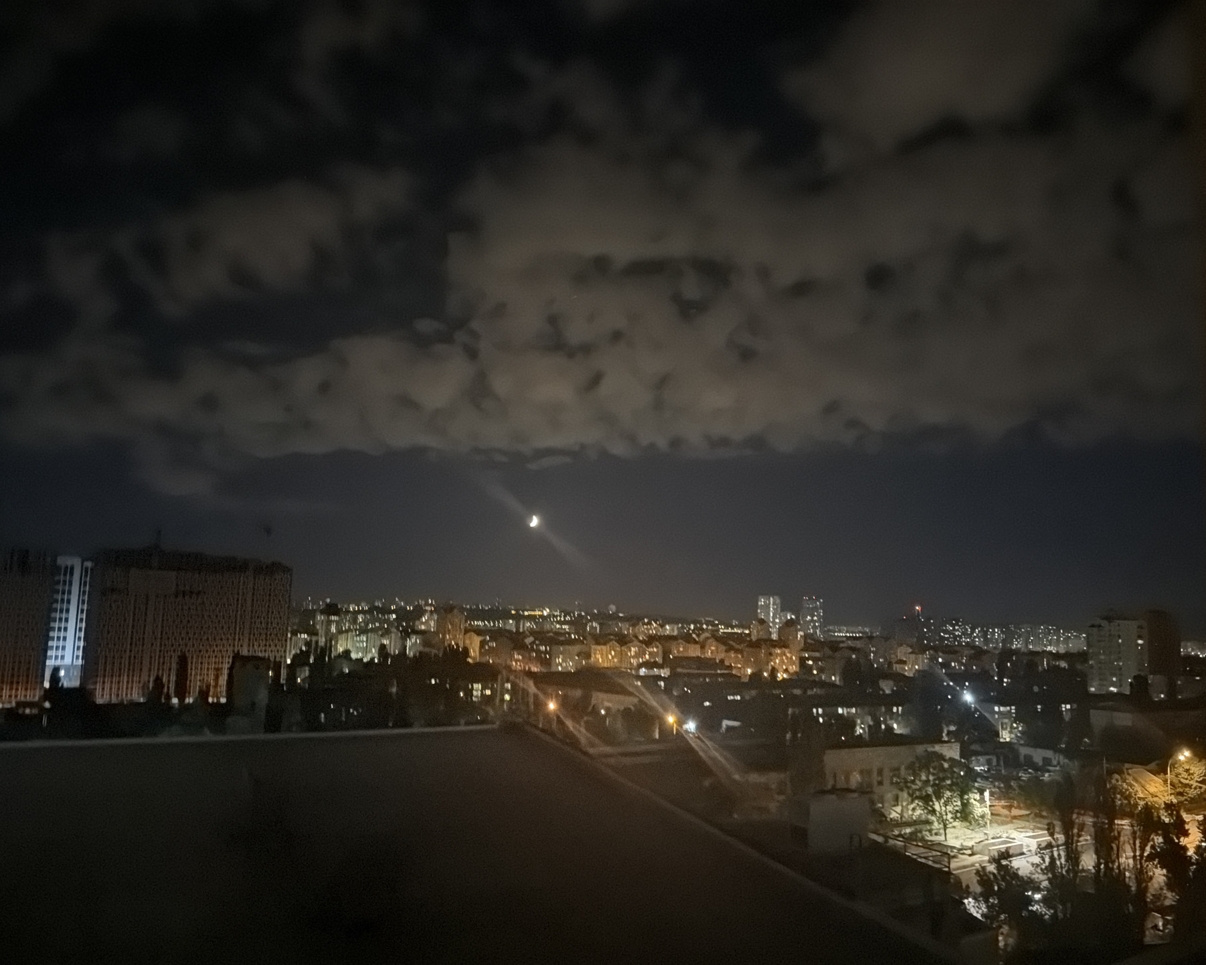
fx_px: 928
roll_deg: -1.4
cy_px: 501
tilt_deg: +6.9
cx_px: 616
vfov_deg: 54.9
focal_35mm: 26
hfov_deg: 66.0
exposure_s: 1/15
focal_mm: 6.76
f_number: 1.78
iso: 8000
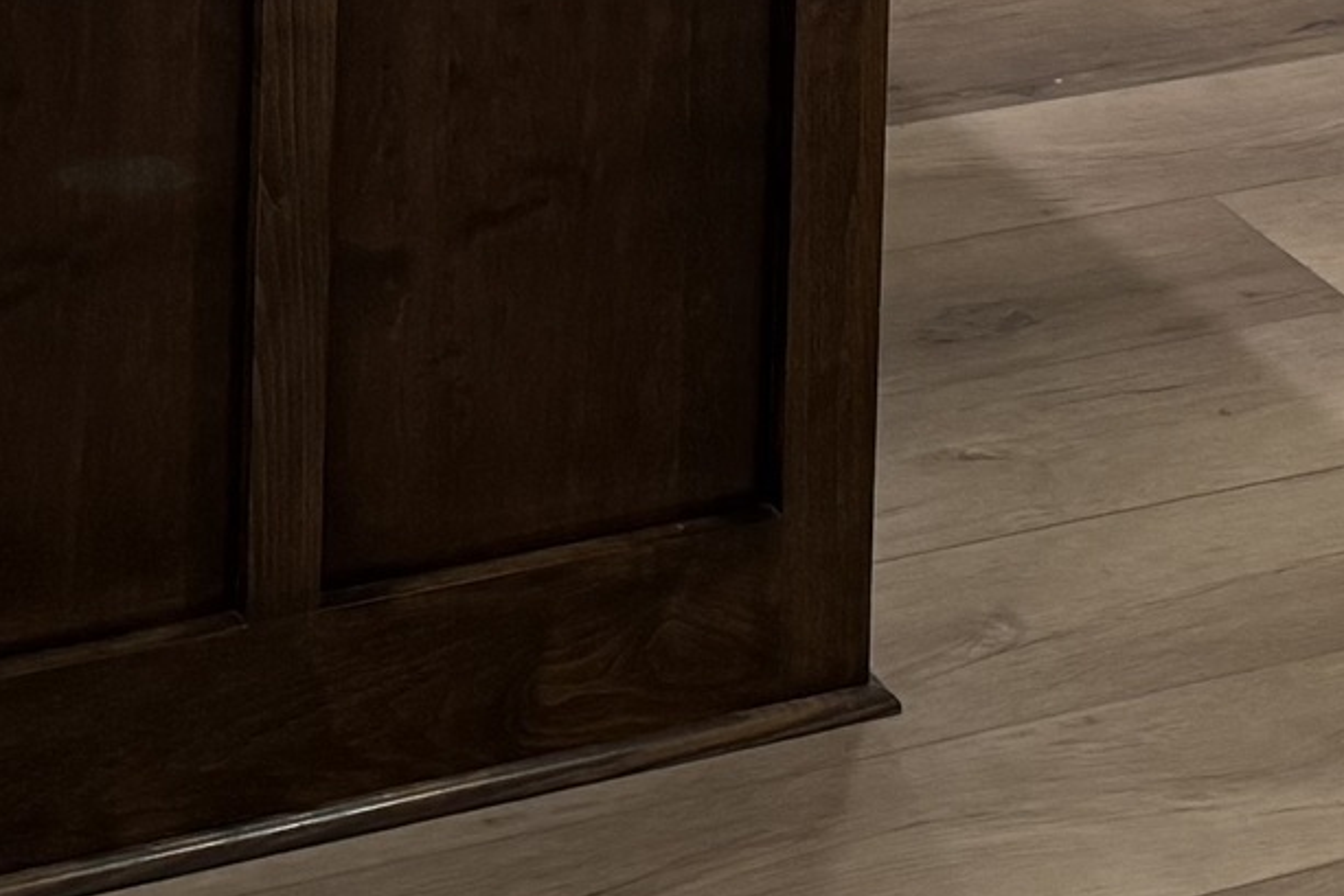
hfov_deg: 16.4
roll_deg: -1.3
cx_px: 667
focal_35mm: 125
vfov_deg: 9.5
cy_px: -1431
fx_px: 4667
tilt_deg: -2.6
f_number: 1.78
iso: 200
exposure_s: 1/120
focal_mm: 6.76
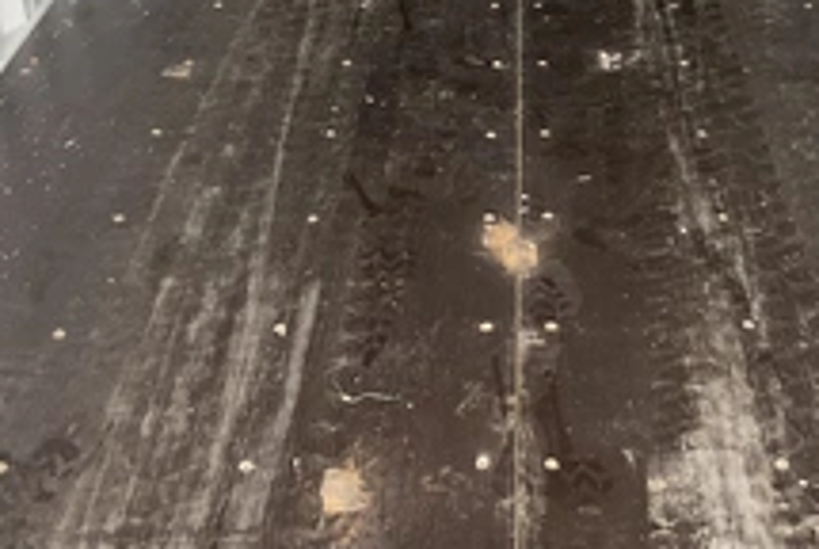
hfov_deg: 35.3
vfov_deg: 23.7
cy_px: 65
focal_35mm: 56
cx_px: 537
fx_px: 1276
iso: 200
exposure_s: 1/60
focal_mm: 3
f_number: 1.8
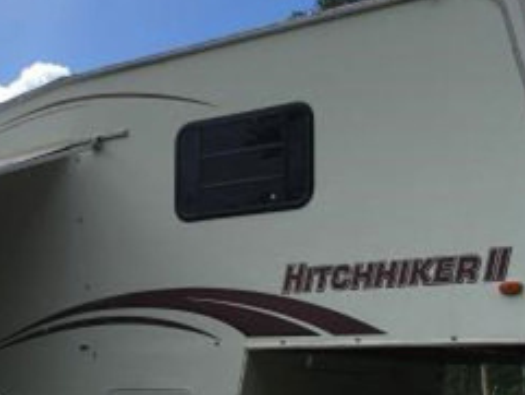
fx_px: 1168
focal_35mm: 77
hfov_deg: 24.7
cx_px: 65
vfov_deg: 18.9
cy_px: 334
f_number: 2.2
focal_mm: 4.15
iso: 25
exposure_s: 1/1202
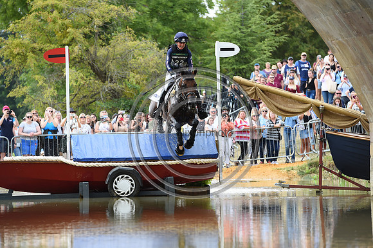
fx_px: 2071
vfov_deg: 6.9
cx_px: 186
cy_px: 124
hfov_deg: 10.3
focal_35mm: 200
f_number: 5.6
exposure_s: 1/1250
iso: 900
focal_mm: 200
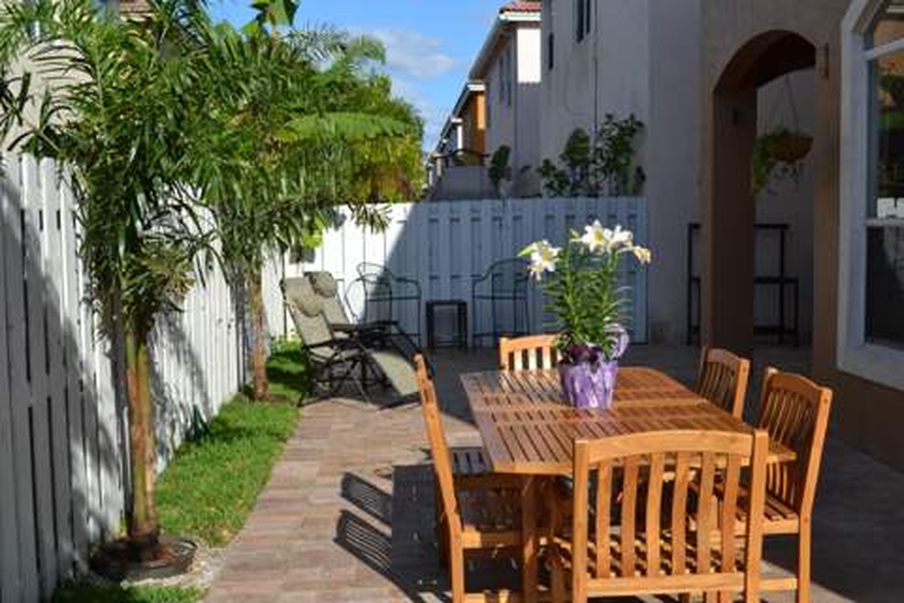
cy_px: 302
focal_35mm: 44
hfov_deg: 45.0
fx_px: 1092
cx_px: 452
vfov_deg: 30.8
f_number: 8
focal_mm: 29
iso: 100
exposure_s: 1/250
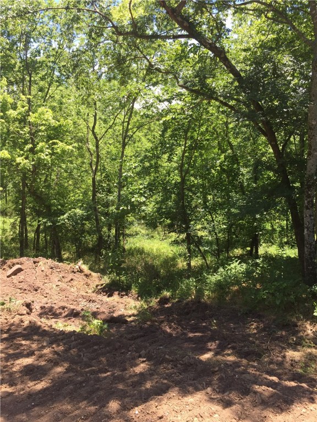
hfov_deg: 48.2
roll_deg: +1.9
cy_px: 211
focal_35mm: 29
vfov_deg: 61.7
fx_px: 354
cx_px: 158
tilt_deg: -6.4
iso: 32
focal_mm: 4.15
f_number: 2.2
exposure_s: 1/391
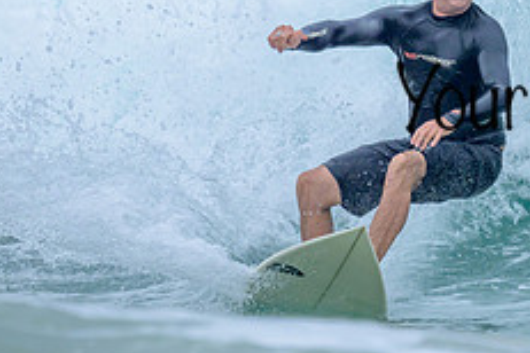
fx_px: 36862
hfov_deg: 0.8
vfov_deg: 0.5
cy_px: 58
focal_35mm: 2504
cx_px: 617
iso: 640
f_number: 6.3
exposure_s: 1/3200
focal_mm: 800
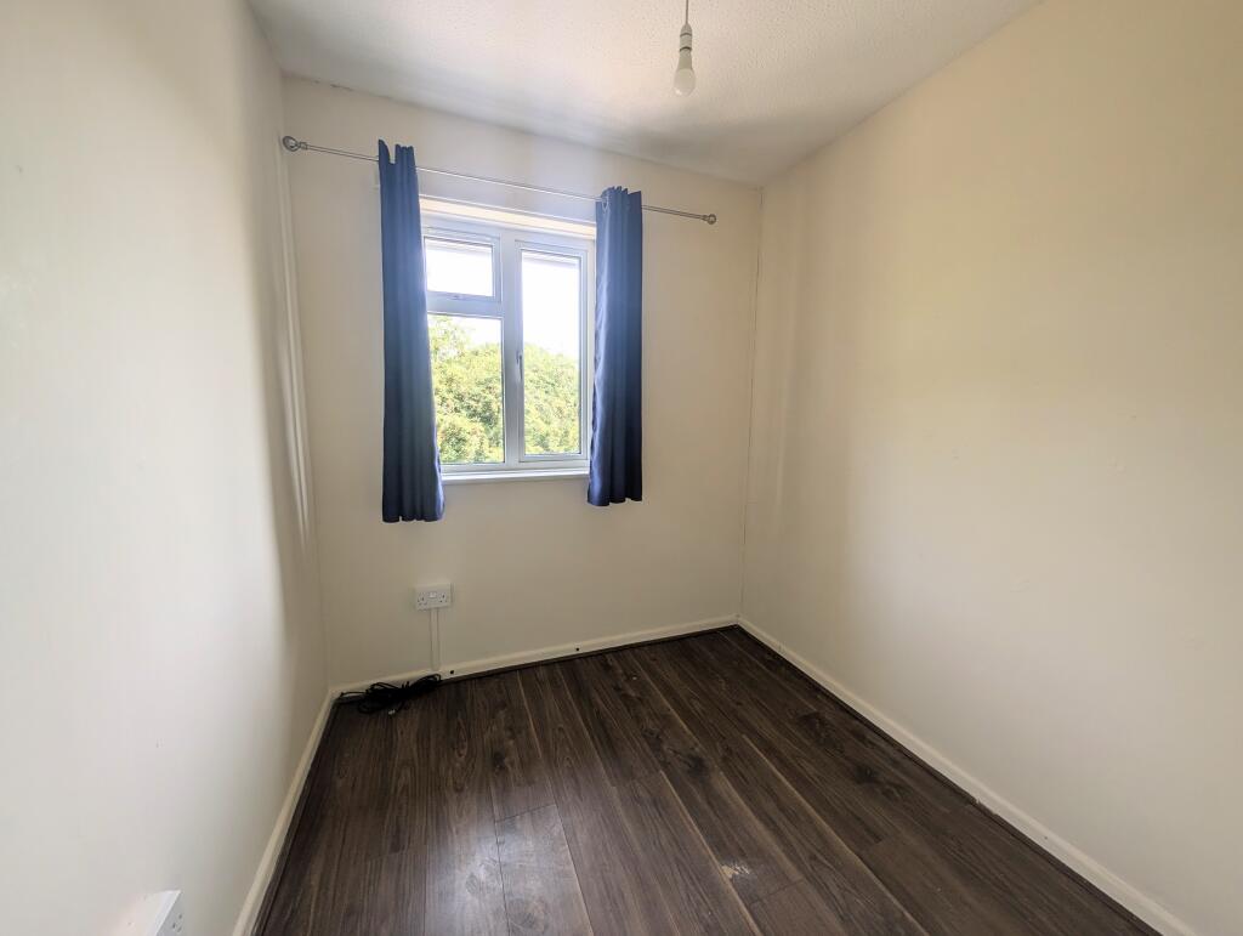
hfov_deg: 110.5
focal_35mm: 12
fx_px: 432
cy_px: 468
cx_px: 622
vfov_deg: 94.6
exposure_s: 1/281
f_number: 1.7
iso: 49
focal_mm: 2.02
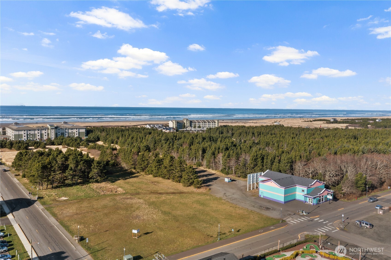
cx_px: 196
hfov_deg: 65.5
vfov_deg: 46.4
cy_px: 130
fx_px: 304
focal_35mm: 28
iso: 100
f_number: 8
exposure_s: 1/200
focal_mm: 10.26
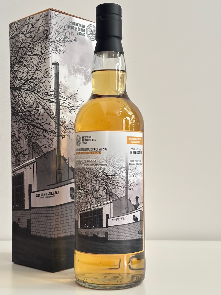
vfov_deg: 36.8
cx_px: 110
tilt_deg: +1.3
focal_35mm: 52
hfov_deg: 28.0
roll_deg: -0.7
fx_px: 443
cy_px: 148
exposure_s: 1/20
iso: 320
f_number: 1.6
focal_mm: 5.96
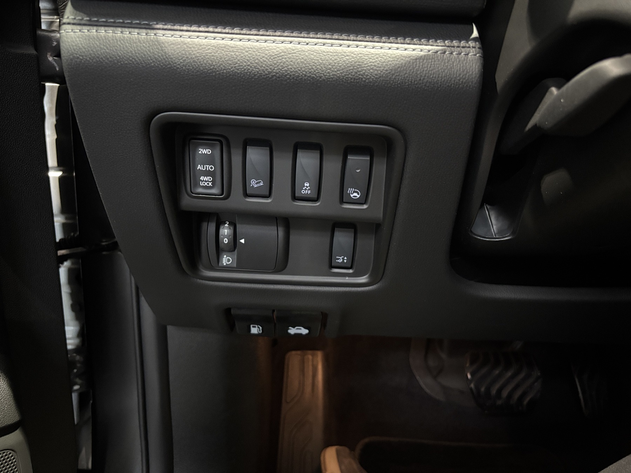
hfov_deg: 67.3
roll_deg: -1.5
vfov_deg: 53.1
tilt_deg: -17.2
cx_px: 316
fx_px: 474
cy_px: 236
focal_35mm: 26
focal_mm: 5.96
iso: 1600
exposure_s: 1/17
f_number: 1.6
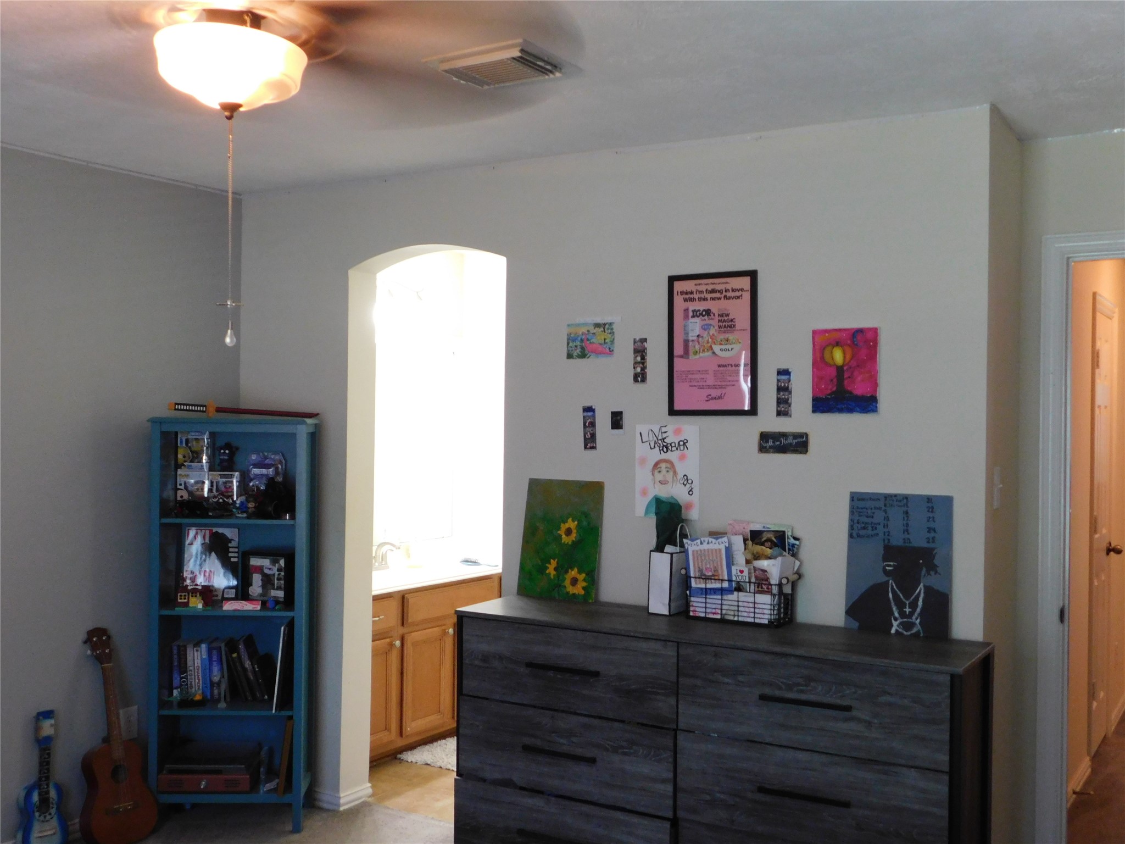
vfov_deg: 39.7
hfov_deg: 51.4
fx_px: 1170
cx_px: 562
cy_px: 422
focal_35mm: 36
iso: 400
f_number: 3.5
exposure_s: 1/13
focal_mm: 6.3
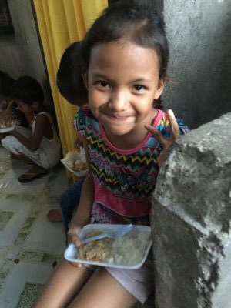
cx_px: 116
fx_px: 258
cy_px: 154
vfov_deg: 61.7
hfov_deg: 48.2
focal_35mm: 29
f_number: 2.2
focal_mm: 4.15
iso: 160
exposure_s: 1/4
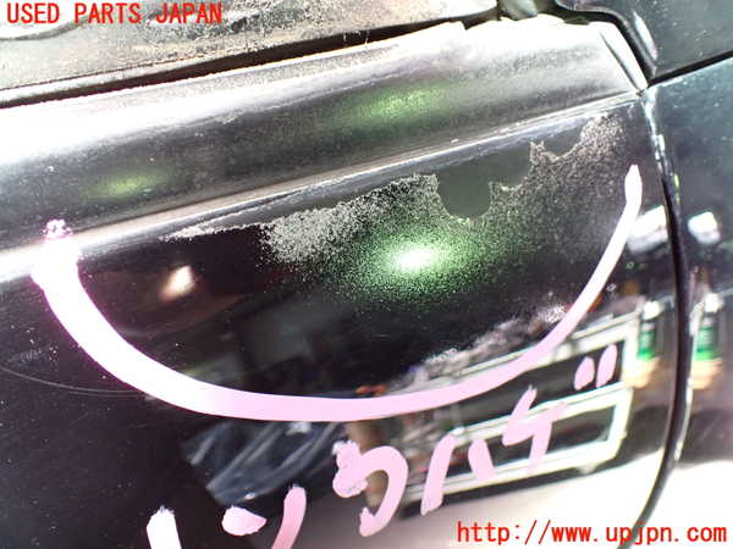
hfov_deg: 60.0
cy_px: 274
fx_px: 635
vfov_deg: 46.8
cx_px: 366
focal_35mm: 30
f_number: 2.3
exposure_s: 1/60
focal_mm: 5.4
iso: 800
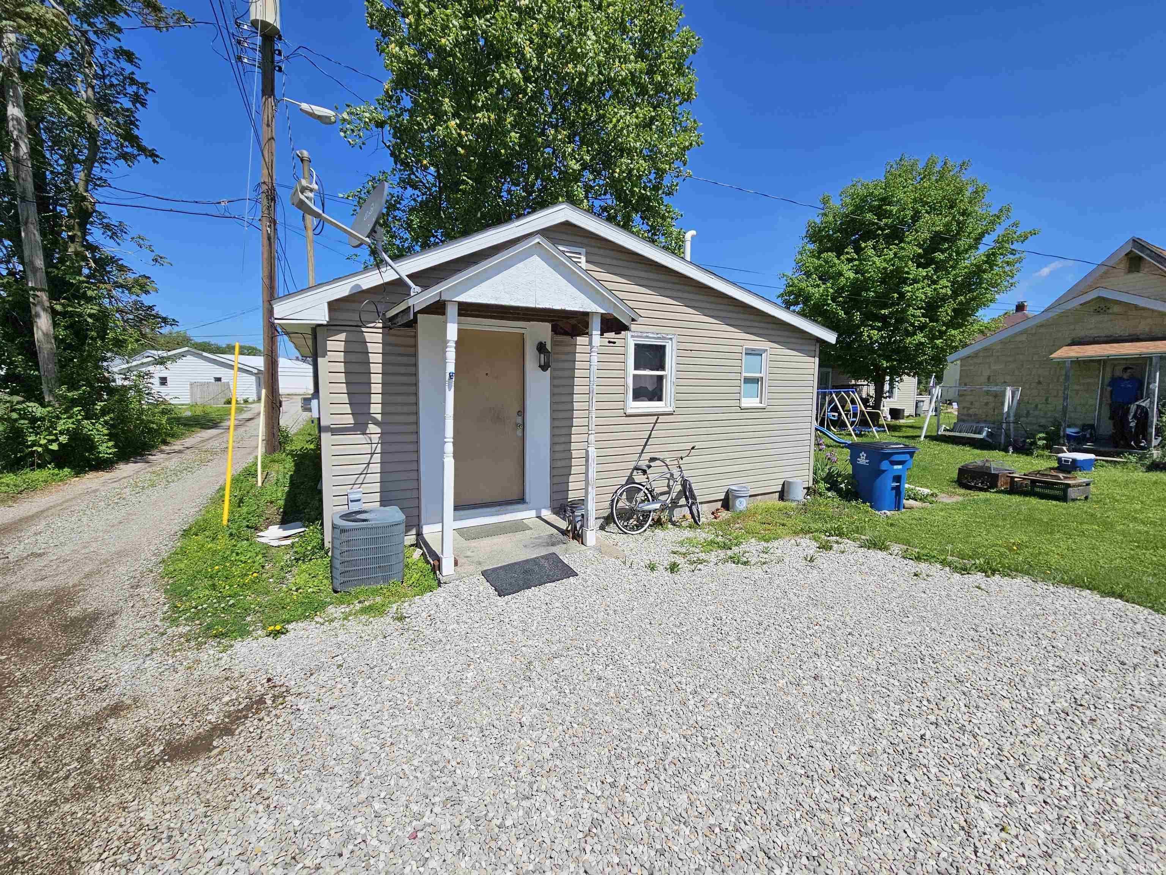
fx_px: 438
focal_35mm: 13
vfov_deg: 89.9
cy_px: 438
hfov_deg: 106.2
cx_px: 583
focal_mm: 2.2
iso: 50
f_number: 2.2
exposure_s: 1/3840
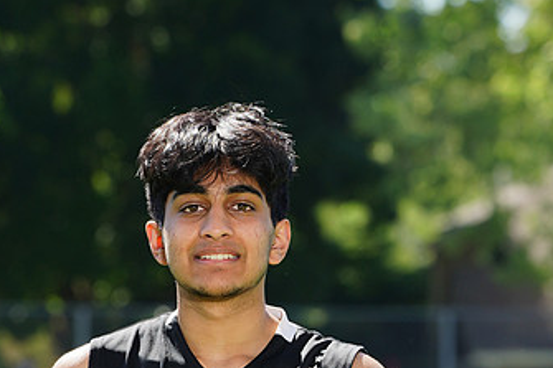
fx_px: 7200
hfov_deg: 4.4
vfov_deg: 2.9
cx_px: 244
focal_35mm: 469
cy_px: 396
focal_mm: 271
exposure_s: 1/200
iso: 200
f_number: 10
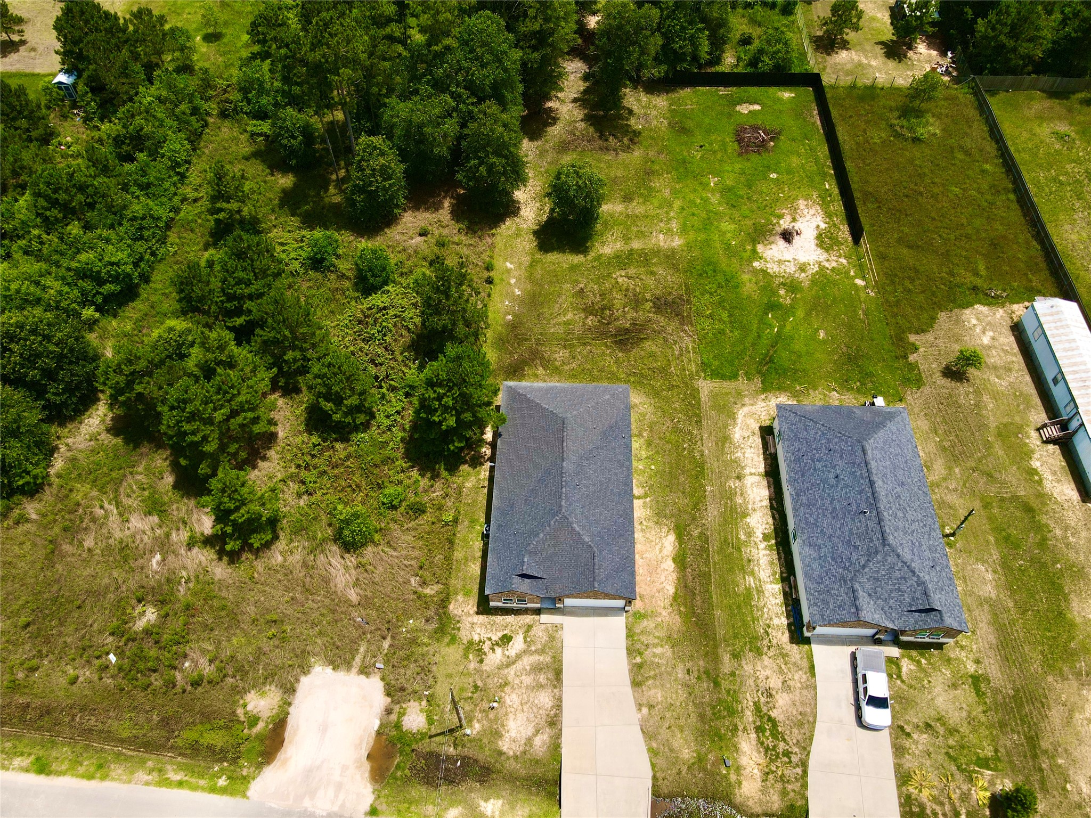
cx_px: 546
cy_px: 409
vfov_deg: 56.8
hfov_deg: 71.6
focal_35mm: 24
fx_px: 756
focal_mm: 4.5
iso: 100
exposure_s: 1/800
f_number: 2.8
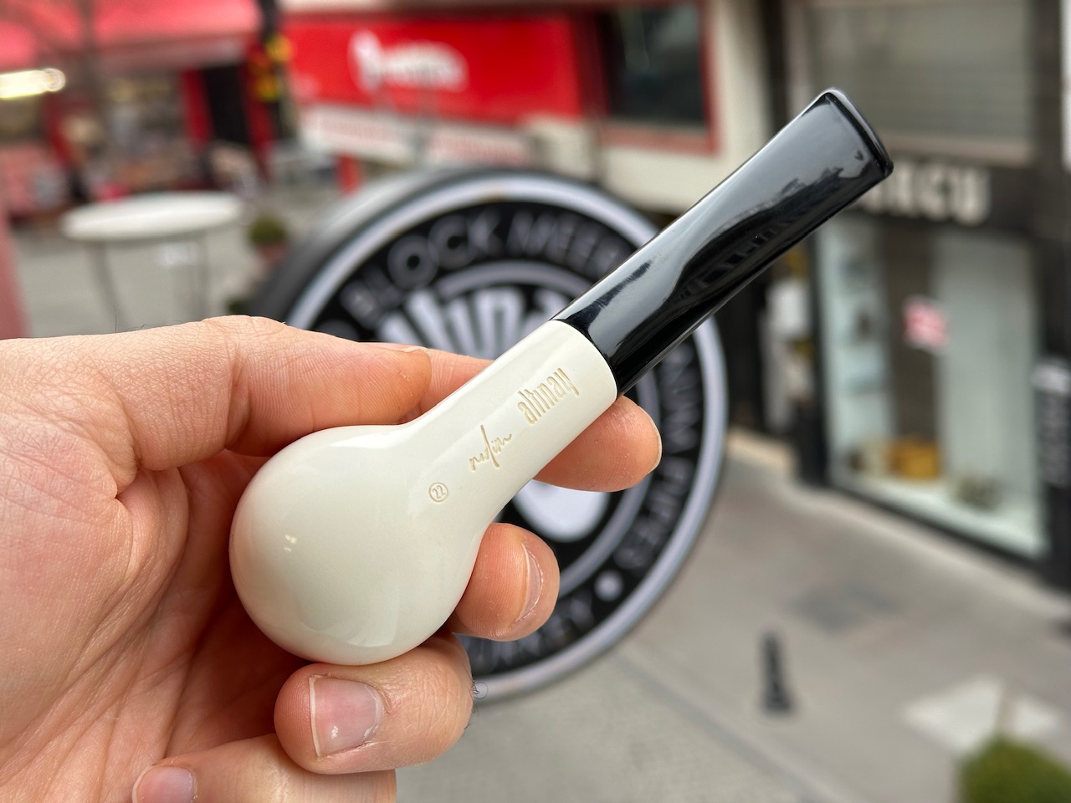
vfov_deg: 30.3
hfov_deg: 39.7
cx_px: 536
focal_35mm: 48
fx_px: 1485
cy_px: 402
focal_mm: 6.86
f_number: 1.78
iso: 50
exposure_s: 1/173
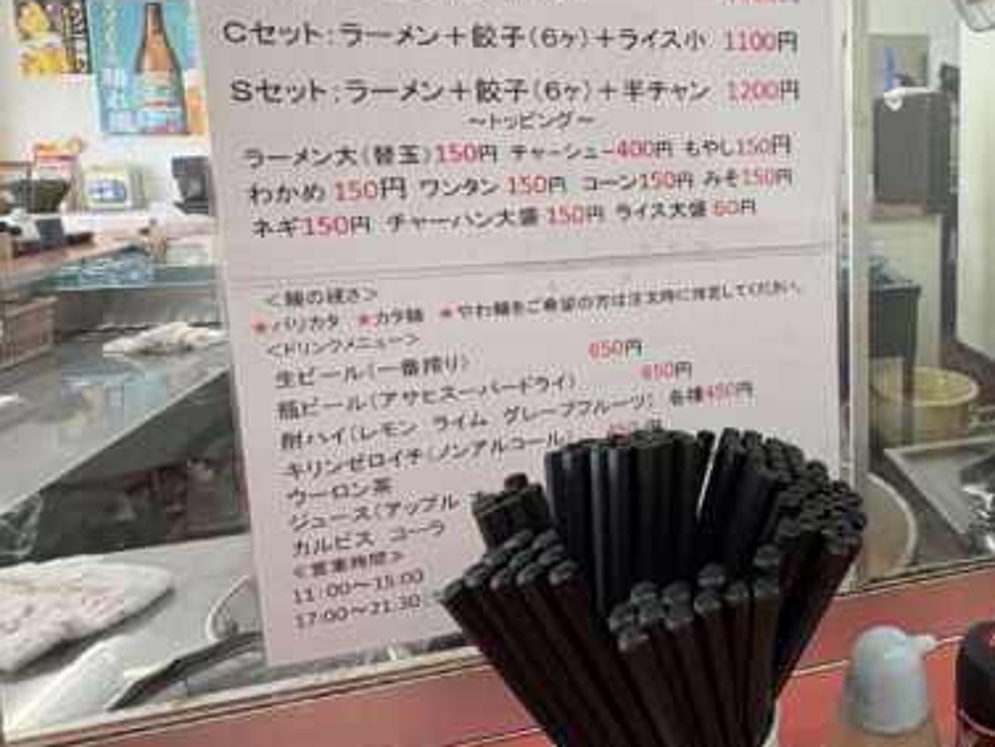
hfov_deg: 58.9
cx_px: 830
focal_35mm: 27
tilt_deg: -4.7
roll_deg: +1.4
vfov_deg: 49.9
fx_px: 776
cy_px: 218
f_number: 2.2
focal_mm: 2.22
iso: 125
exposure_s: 1/99
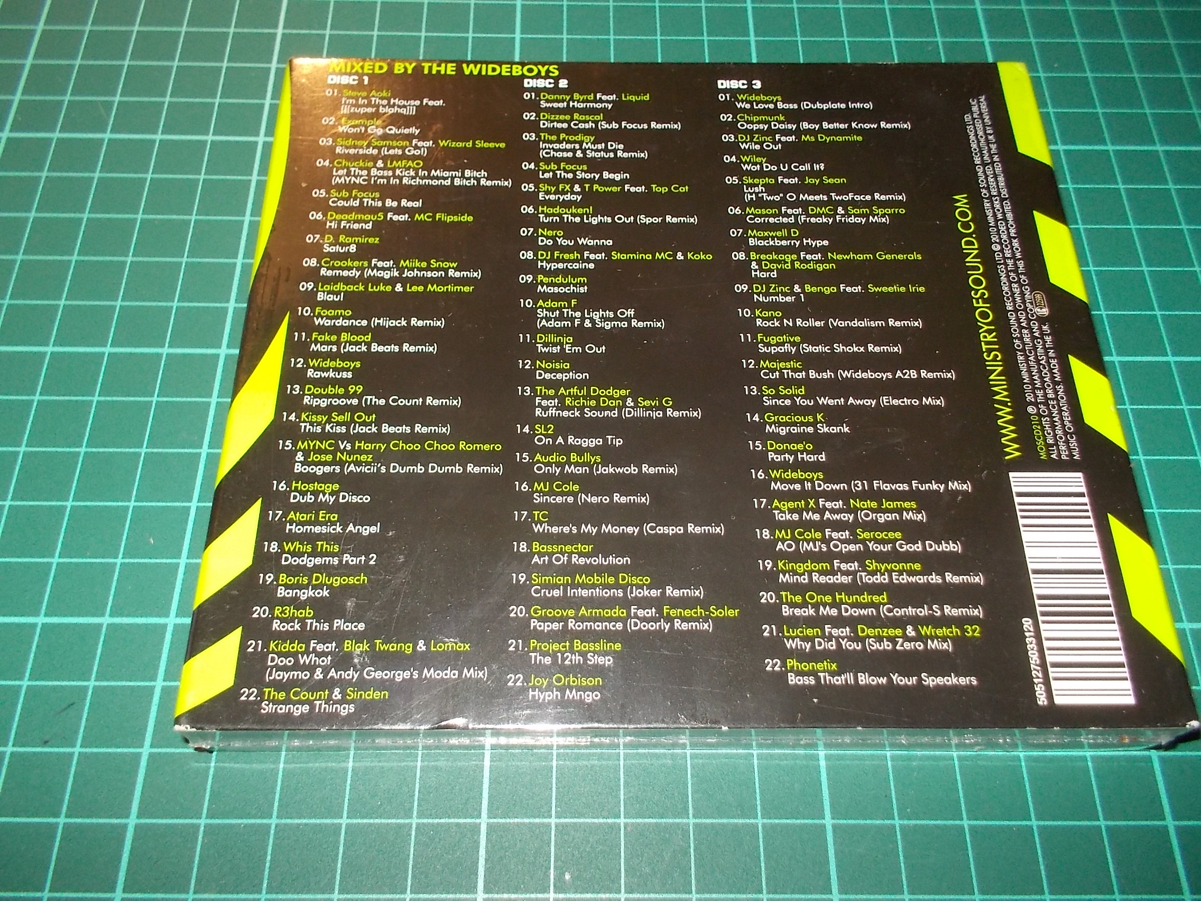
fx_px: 1006
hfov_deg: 61.7
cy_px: 450
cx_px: 600
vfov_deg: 48.2
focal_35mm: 29
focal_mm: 4.1
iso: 200
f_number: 3.3
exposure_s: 1/30
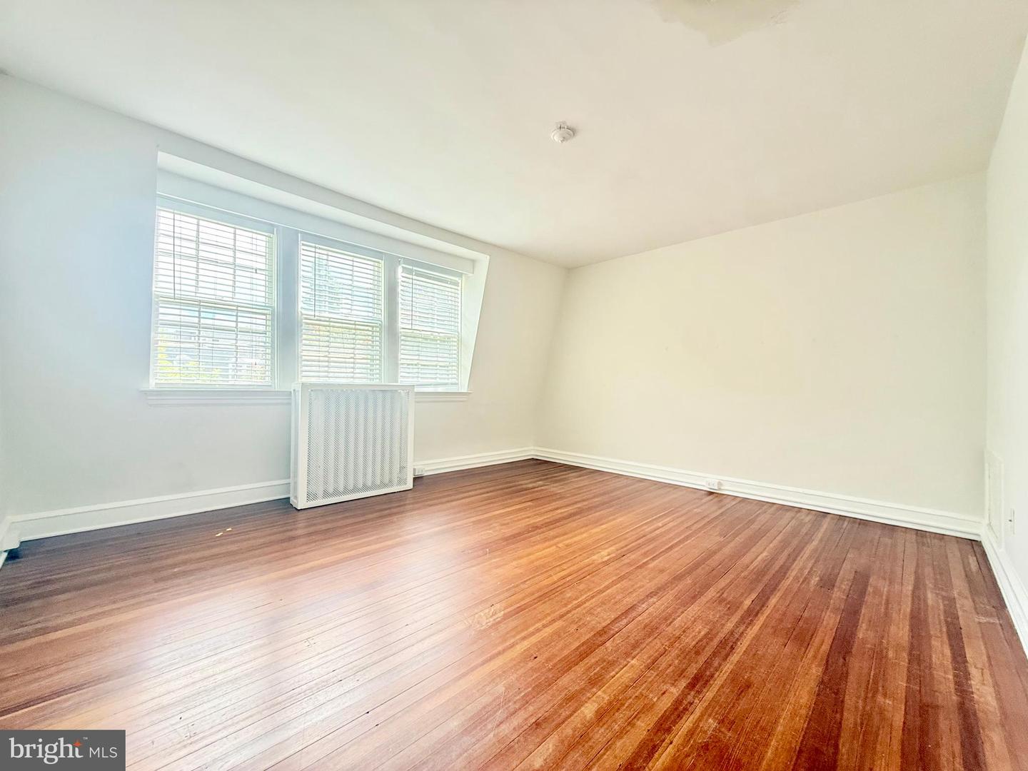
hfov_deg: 102.1
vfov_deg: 85.7
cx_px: 514
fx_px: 416
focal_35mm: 14
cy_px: 386
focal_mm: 2.22
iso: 160
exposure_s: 1/99
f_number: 2.2
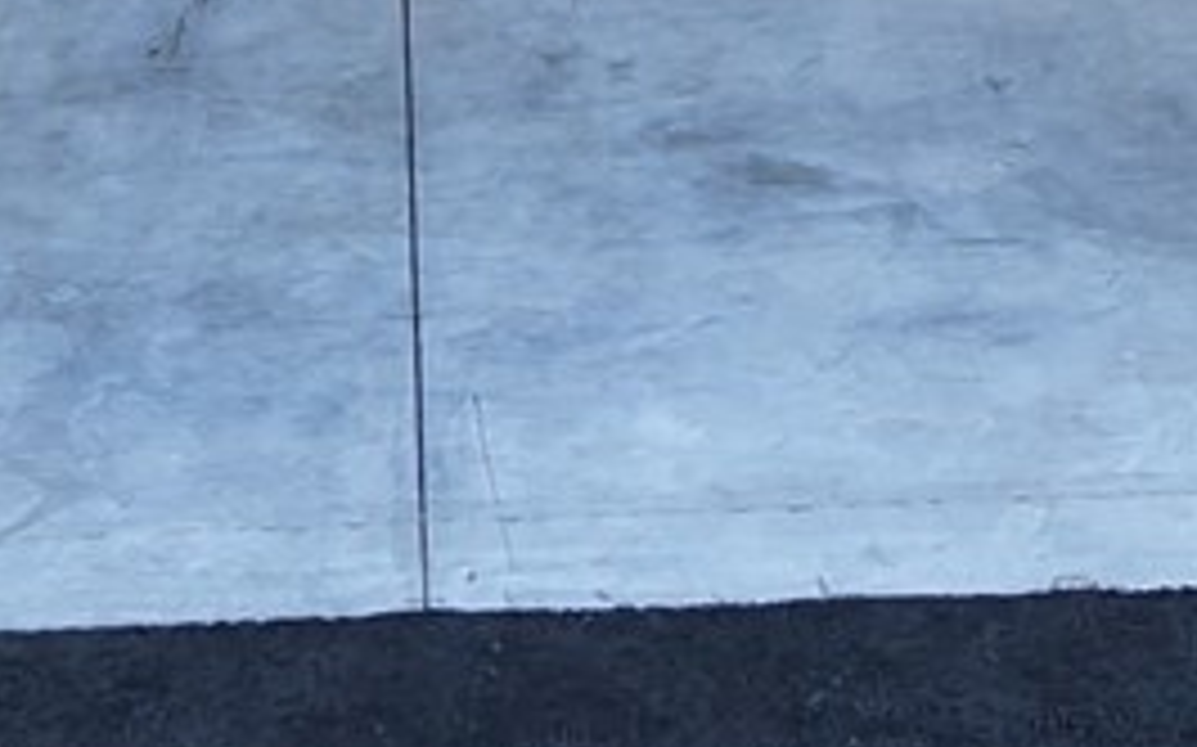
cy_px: -1094
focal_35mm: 153
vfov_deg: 7.9
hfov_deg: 13.7
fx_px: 4989
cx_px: 711
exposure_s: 1/200
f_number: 1.8
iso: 100
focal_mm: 8.67
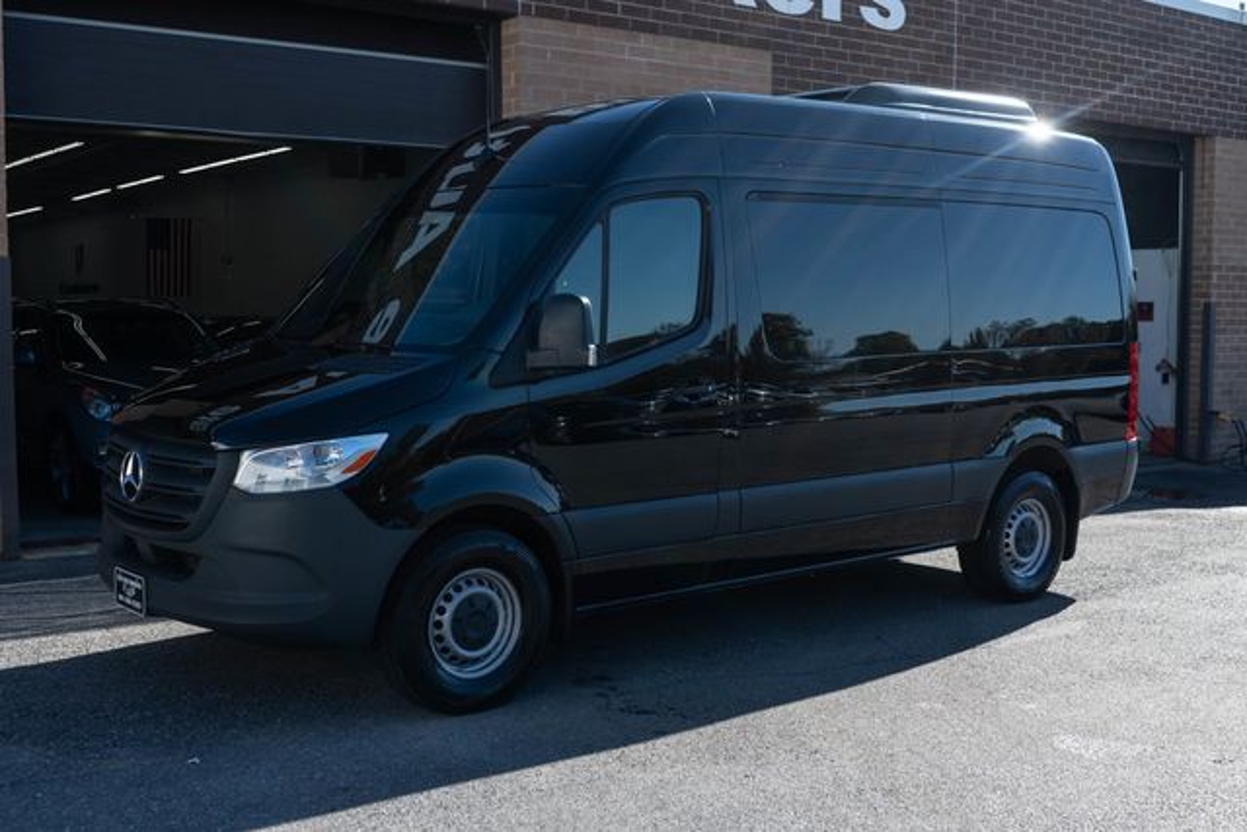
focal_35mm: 42
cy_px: 416
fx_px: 1455
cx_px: 624
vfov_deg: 31.9
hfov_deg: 46.4
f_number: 5
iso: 160
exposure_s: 1/640
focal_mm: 28
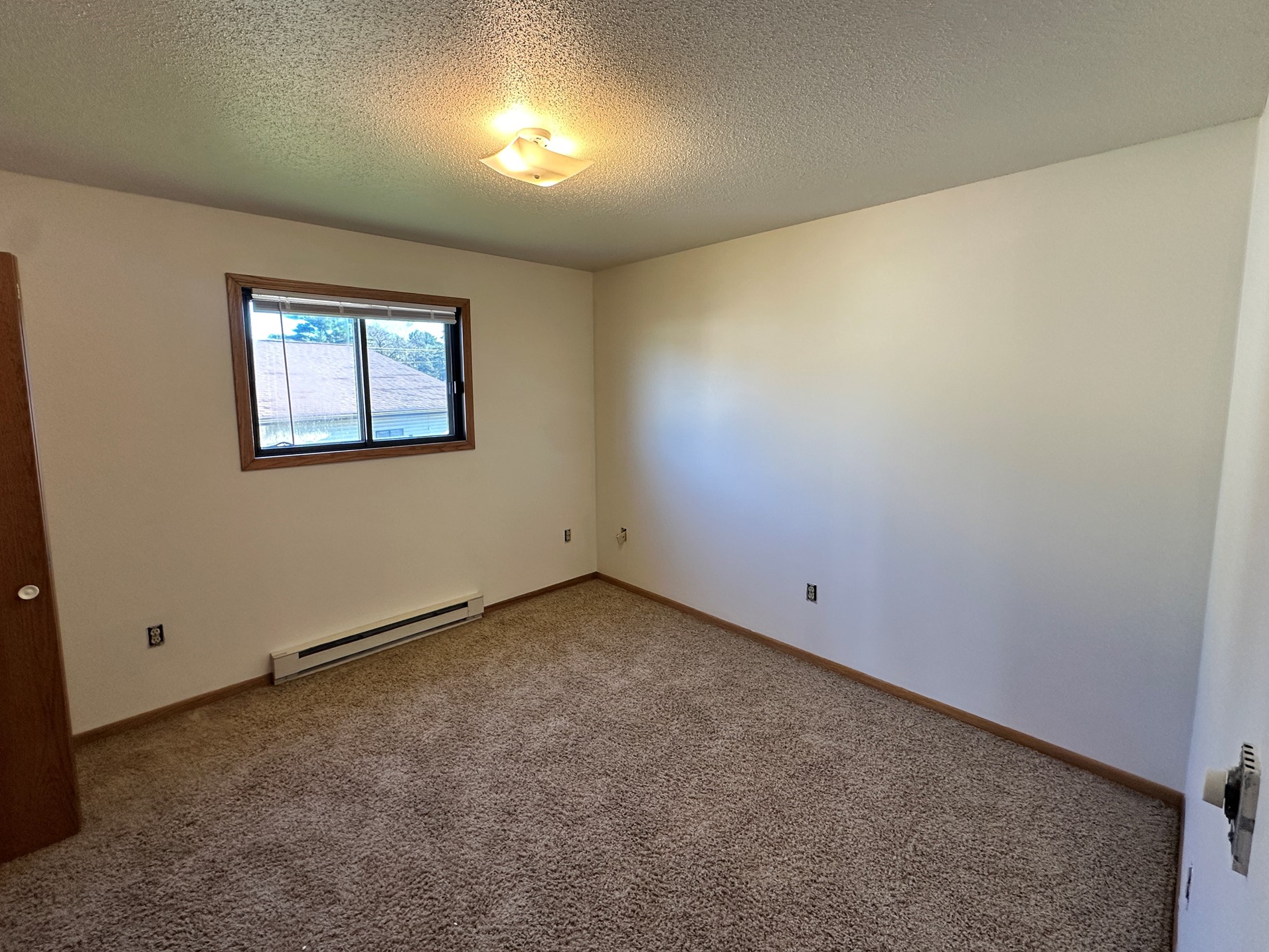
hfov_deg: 98.1
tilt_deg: -5.9
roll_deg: +0.7
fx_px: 550
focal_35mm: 15
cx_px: 619
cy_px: 443
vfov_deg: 81.7
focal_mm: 2.22
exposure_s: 1/120
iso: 200
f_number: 2.2
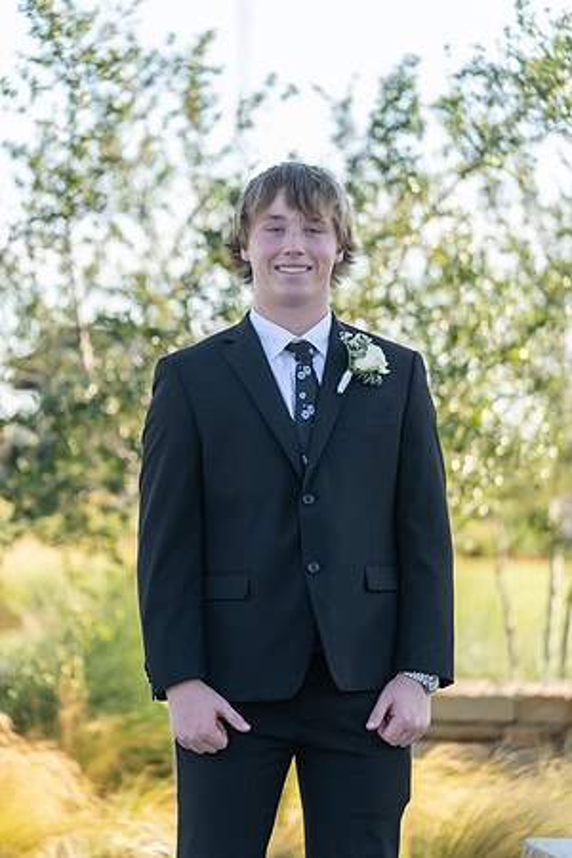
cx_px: 286
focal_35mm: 124
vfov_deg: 16.5
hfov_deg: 11.1
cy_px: 429
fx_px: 2955
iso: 100
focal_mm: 124
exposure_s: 1/320
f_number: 2.8
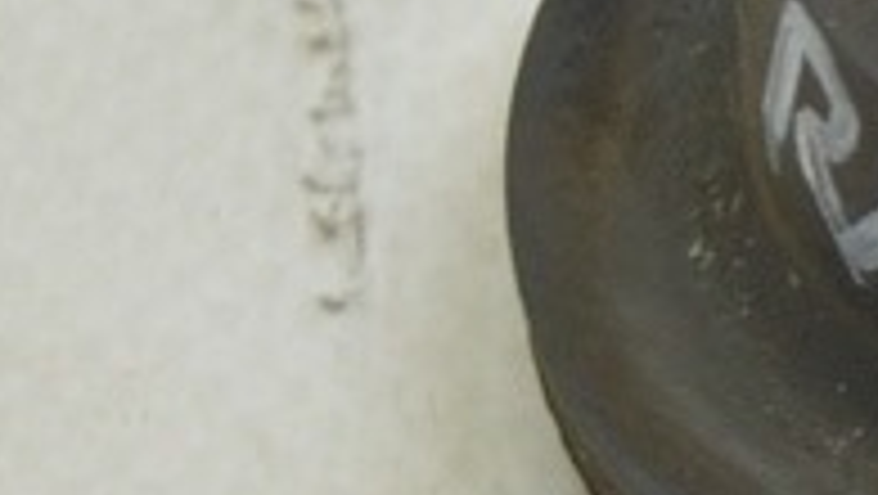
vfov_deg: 3.1
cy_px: 664
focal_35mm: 396
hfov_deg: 5.3
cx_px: 1986
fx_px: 9226
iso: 400
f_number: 5.6
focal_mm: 48
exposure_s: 1/20
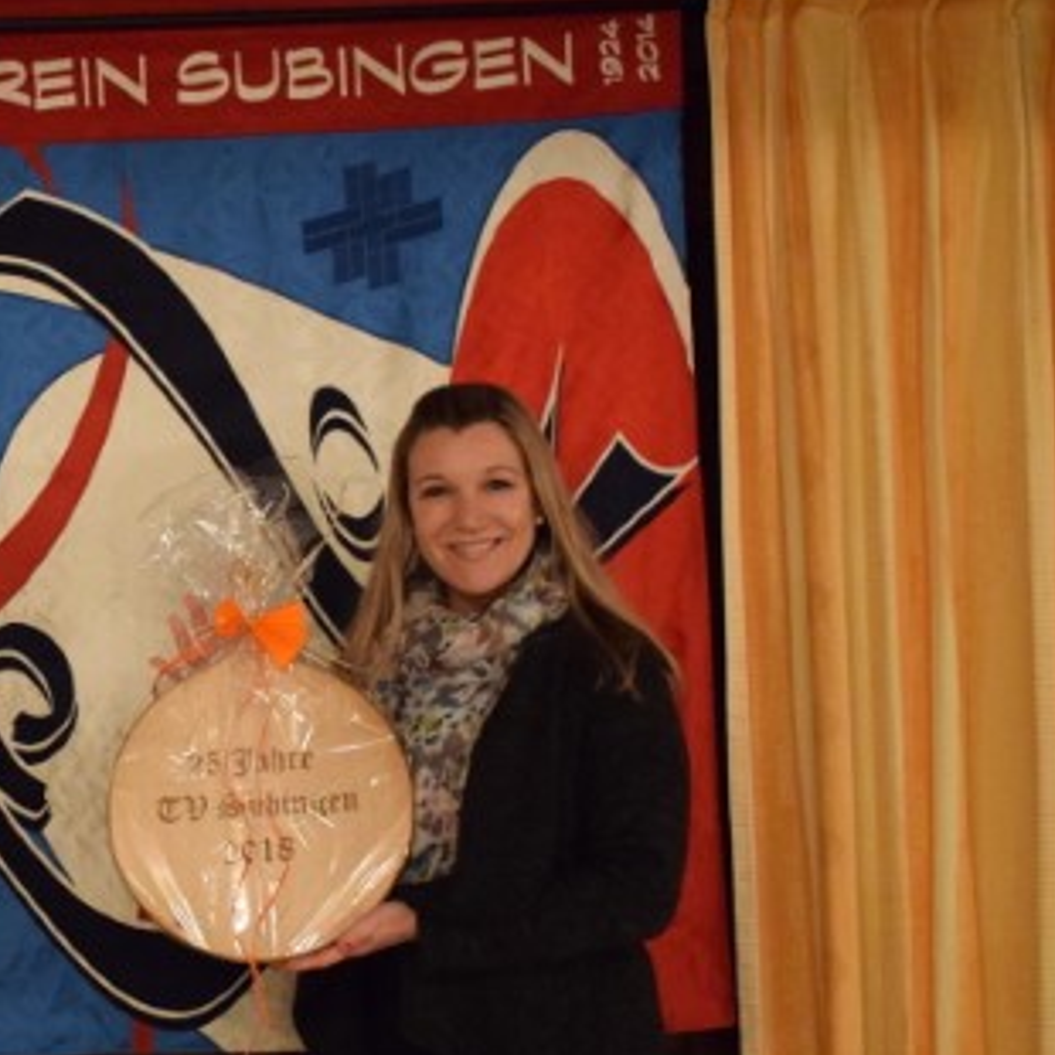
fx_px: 2000
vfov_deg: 29.5
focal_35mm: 58
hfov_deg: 28.4
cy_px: 602
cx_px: 106
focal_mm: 22
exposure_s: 1/50
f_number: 3.5
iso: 6400
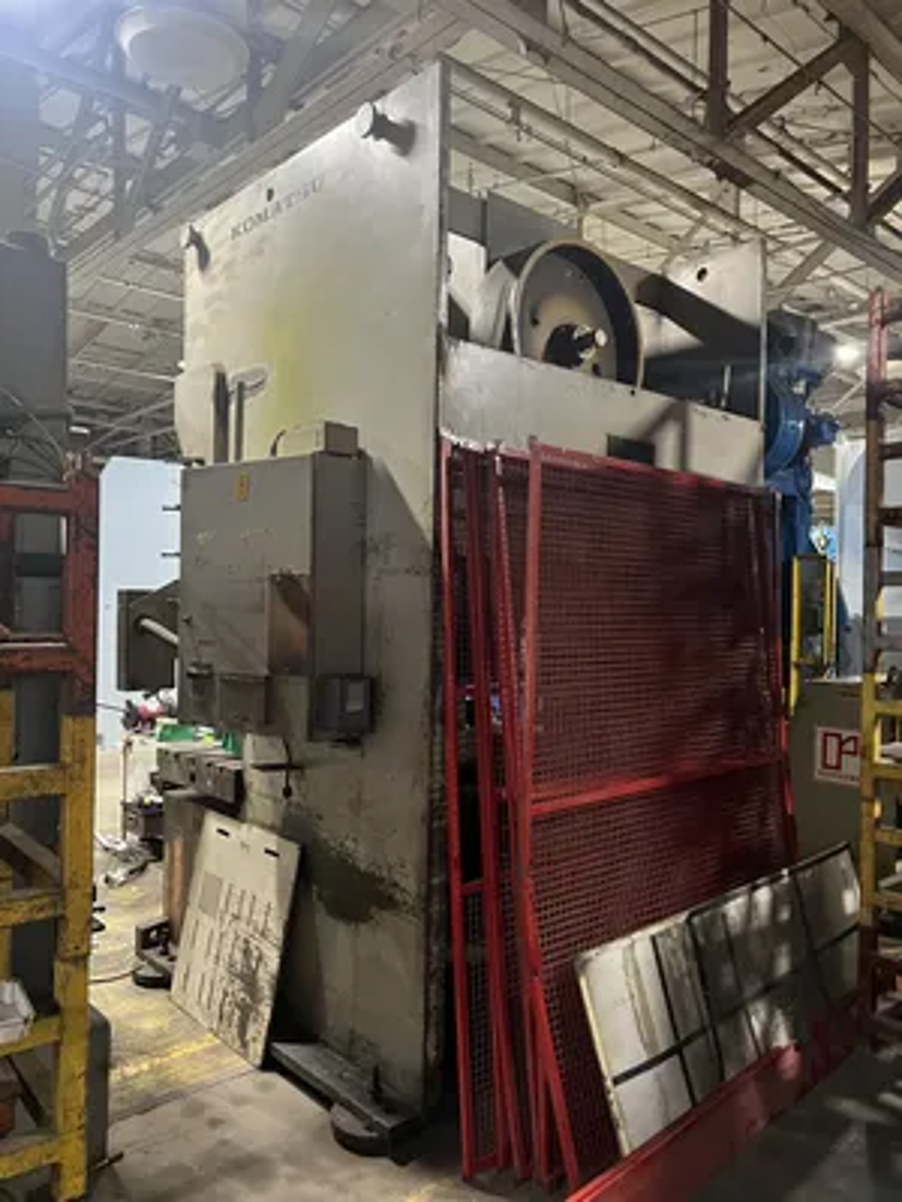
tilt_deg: +0.8
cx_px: 451
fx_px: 903
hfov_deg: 53.1
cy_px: 601
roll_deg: +0.1
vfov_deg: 67.3
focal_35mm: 26
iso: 500
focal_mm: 5.7
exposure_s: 1/53
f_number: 1.5
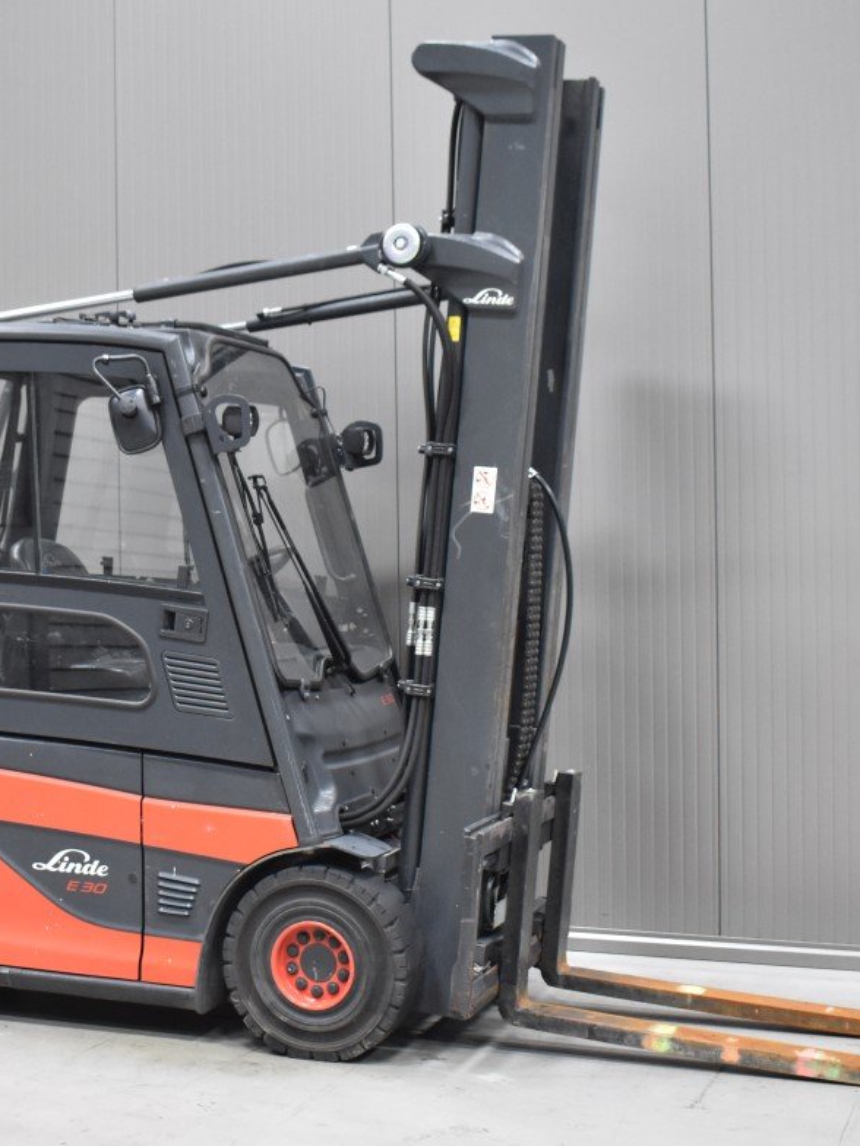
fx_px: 1756
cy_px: 569
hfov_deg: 27.2
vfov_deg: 36.2
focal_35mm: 53
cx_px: 241
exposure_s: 1/40
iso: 1600
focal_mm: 24
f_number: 4
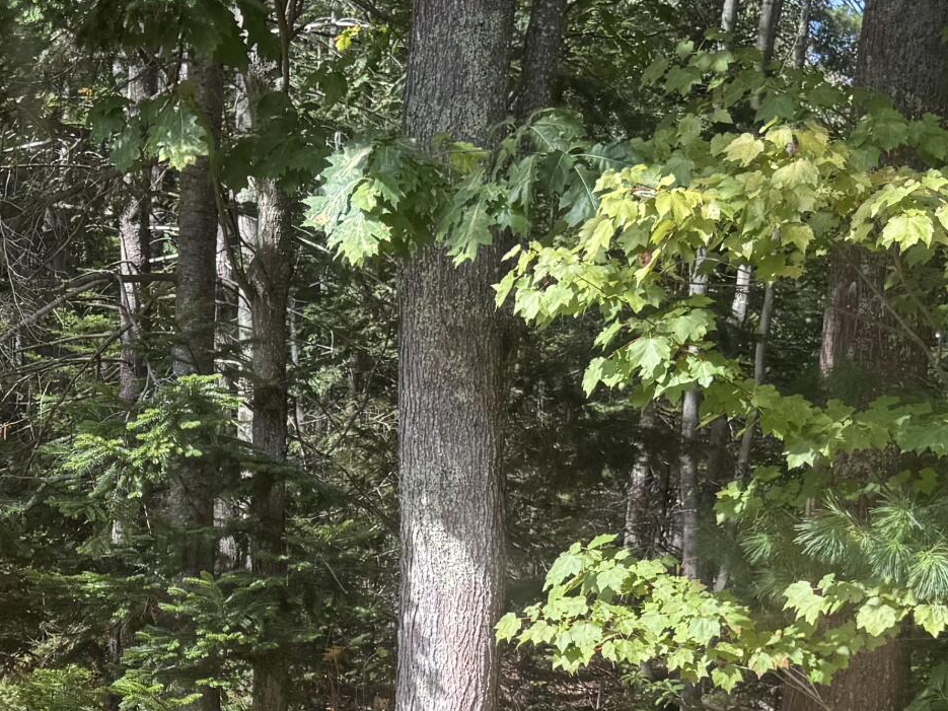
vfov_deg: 18.5
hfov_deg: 24.8
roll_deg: -2.4
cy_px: 740
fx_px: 2108
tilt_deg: -5.1
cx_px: 138
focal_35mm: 77
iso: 80
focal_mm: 6.76
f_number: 1.78
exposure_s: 1/878
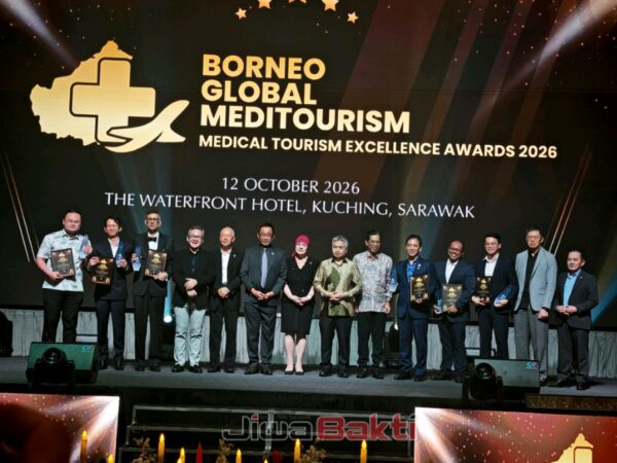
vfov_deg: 22.6
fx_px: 1159
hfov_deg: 29.8
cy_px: 232
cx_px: 308
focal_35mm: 65
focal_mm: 6.83
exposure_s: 1/120
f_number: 2
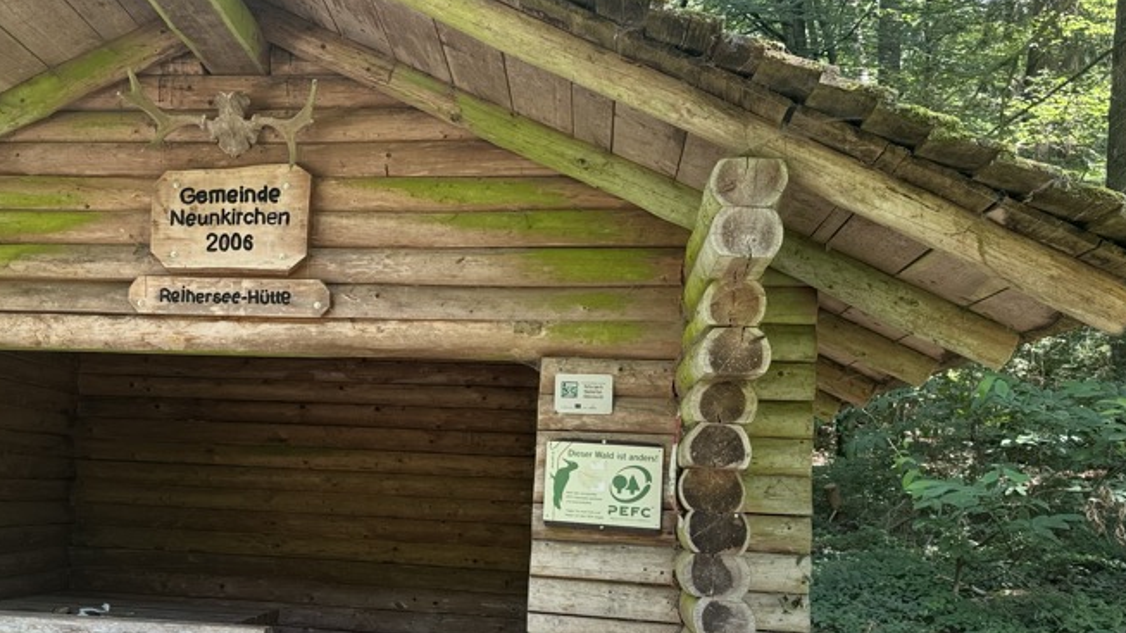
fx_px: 1224
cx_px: 350
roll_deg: -2.1
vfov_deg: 28.9
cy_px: 381
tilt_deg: +5.7
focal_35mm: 41
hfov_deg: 48.3
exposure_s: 1/121
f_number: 1.78
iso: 80
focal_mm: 6.76
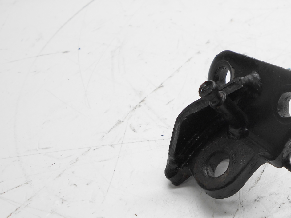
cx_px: 237
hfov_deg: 40.9
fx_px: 370
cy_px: 161
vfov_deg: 32.3
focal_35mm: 44
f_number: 3.2
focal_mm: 4.6
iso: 80
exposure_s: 1/40
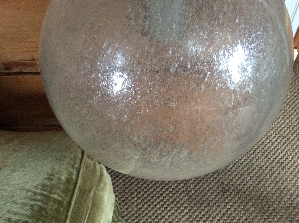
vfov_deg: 44.1
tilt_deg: -46.9
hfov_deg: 56.9
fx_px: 276
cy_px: 112
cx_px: 150
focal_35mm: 32
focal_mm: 3.3
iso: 320
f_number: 2.4
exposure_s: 1/25
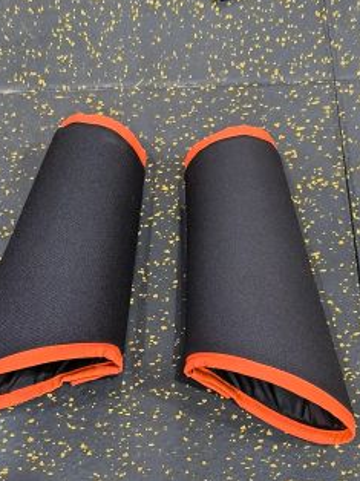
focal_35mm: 64
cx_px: 142
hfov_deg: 22.9
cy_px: 322
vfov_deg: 30.1
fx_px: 889
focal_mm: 4.84
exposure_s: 1/25
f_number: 1.8
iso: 1250
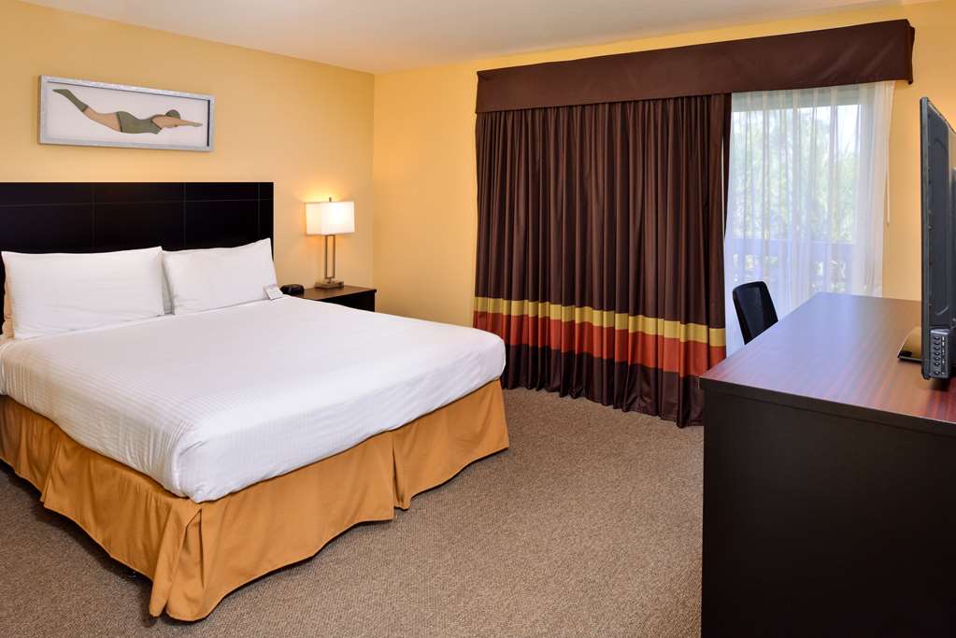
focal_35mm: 24
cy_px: 319
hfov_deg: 73.7
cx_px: 478
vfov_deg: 53.2
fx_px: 638
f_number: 13
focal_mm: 24
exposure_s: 1/30
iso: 640
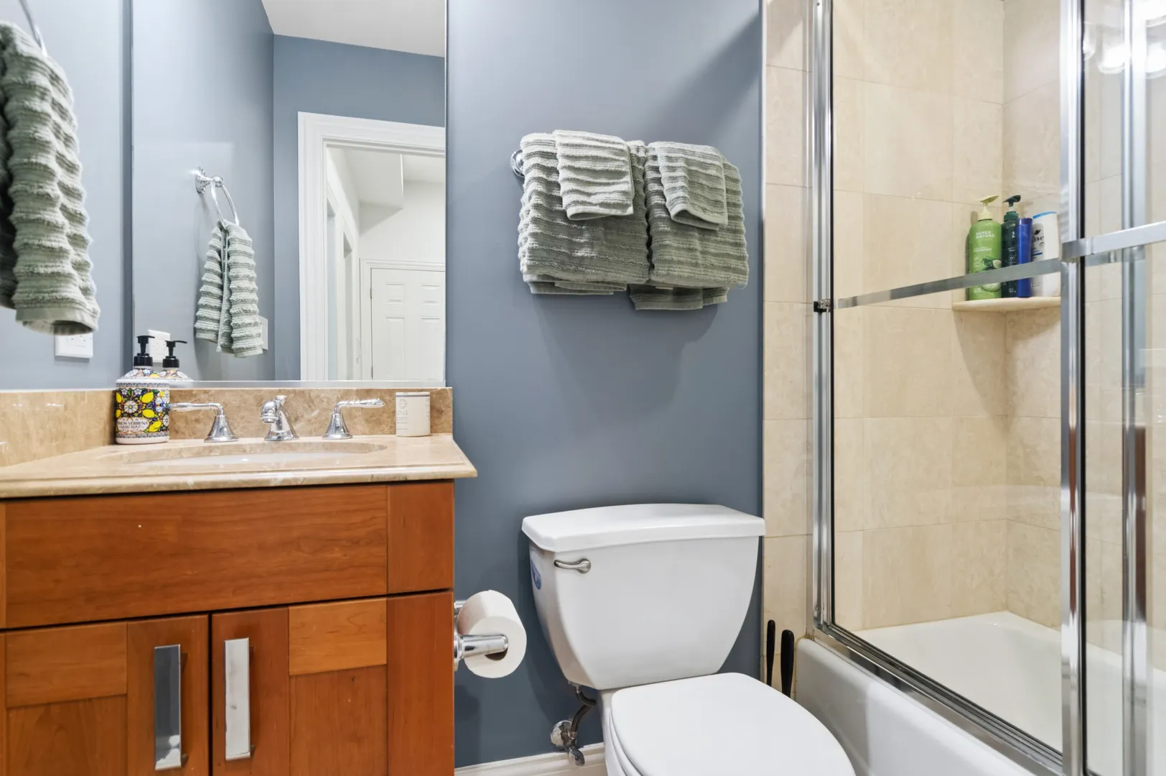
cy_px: 388
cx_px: 583
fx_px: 583
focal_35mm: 18
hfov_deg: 90.0
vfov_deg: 67.3
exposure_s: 1/6
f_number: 8
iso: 400
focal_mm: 12
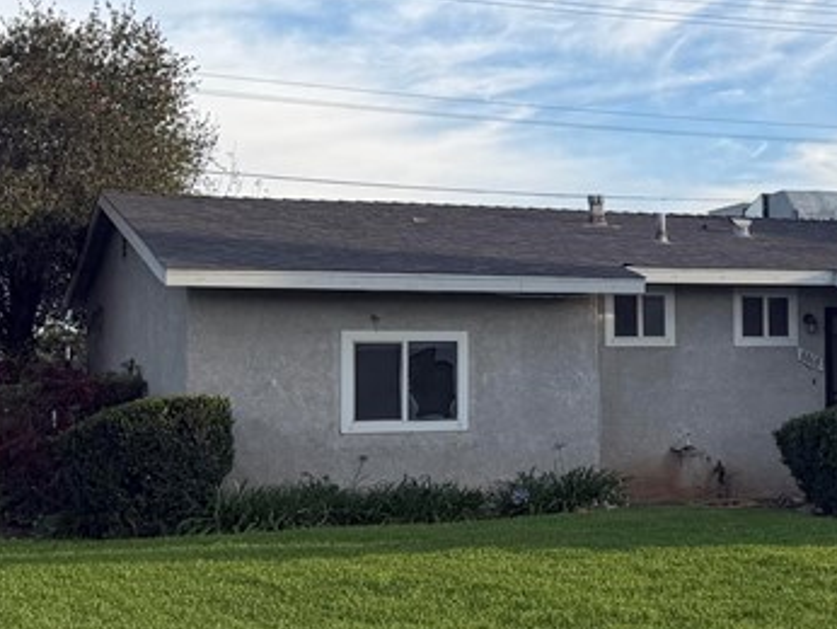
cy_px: 314
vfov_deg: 20.7
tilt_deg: +2.6
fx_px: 1718
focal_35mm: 71
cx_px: 825
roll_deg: +1.4
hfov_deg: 26.1
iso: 80
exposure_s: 1/2370
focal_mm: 6.76
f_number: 1.78
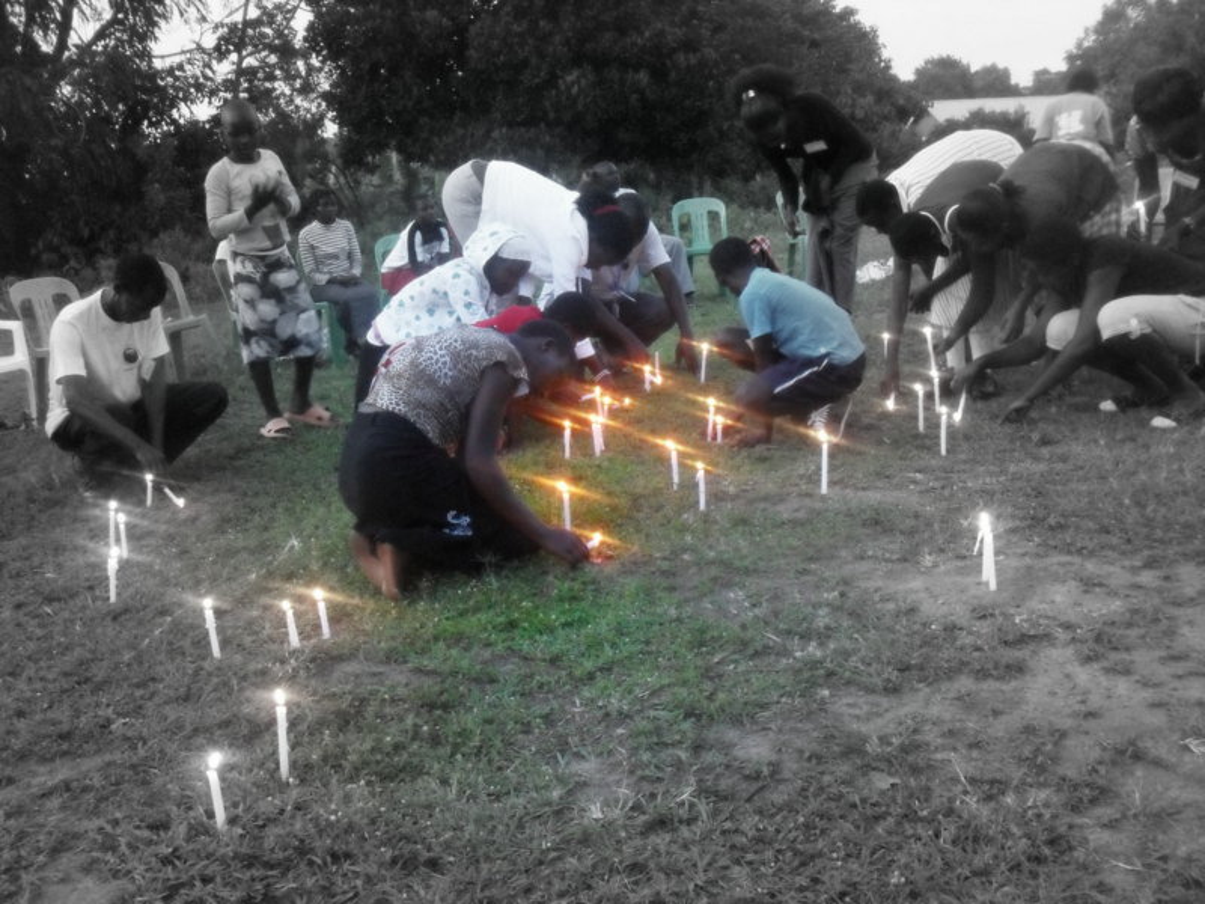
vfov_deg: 40.7
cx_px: 602
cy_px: 452
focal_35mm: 35
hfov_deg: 52.6
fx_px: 1218
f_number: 3.2
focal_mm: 6.3
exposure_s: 1/15
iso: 400
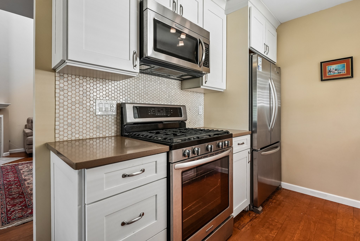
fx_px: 170
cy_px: 120
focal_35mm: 17
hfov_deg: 93.3
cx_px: 180
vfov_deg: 70.5
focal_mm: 17
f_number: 7.1
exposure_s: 1/20
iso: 640
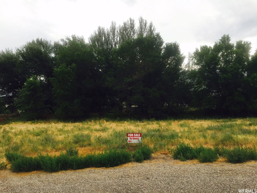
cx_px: 128
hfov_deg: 61.7
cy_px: 96
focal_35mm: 29
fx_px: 215
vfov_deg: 48.2
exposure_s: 1/181
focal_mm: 4.15
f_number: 2.2
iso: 32
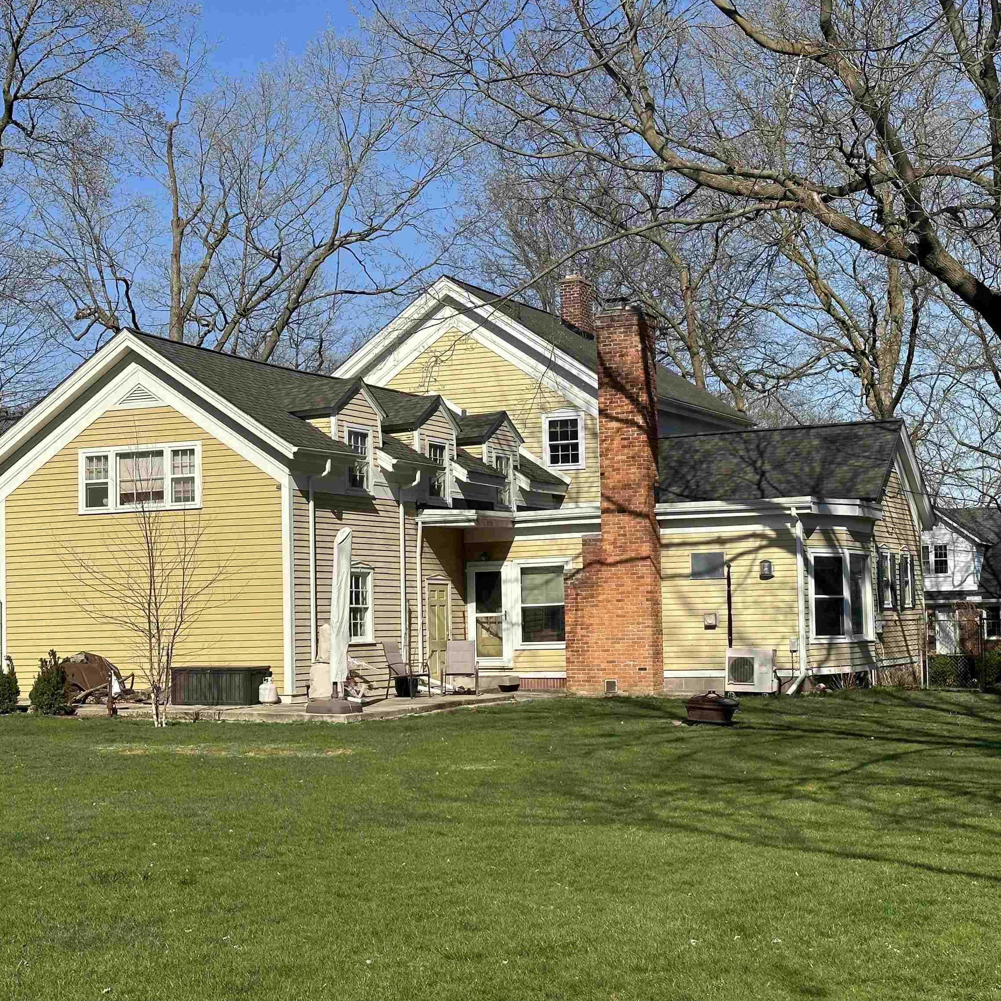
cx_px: 520
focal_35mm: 57
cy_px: 503
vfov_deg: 30.0
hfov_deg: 30.0
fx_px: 1865
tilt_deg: +3.6
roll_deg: +1.6
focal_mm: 6.86
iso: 64
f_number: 1.78
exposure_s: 1/5263
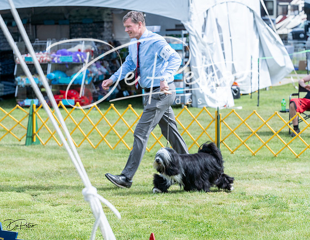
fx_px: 1367
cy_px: 121
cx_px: 125
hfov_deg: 12.9
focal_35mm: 151
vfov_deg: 10.0
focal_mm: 123
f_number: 5.6
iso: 500
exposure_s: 1/1250
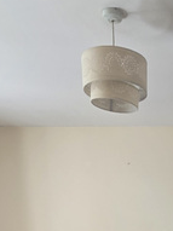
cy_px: 311
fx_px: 327
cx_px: 188
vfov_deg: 29.8
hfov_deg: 27.3
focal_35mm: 49
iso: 100
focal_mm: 1.7
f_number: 2.2
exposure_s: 1/50
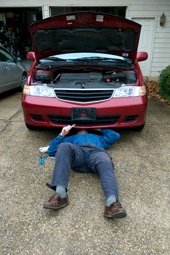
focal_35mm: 36
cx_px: 85
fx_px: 254
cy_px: 128
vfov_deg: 53.1
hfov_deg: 37.0
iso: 100
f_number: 4
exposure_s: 1/60
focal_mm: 24
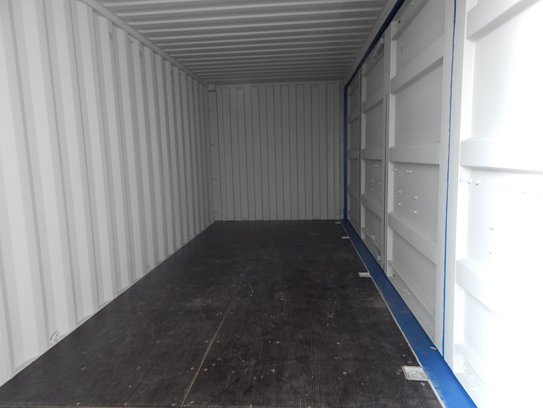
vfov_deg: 58.9
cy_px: 204
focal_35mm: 23
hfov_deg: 73.9
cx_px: 272
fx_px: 361
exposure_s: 1/20
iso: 400
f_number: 3
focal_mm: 4
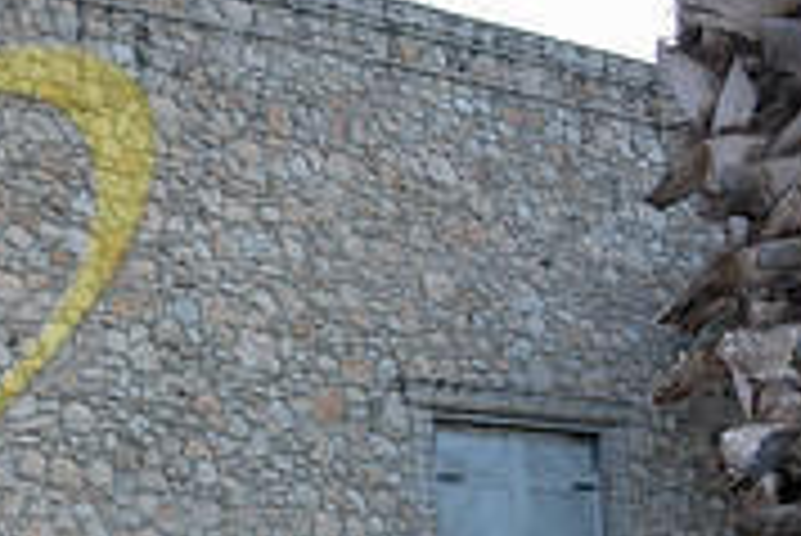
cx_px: -202
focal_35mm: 65
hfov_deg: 26.8
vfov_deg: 19.9
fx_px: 1447
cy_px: 619
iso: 125
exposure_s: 1/640
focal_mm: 20
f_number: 2.8
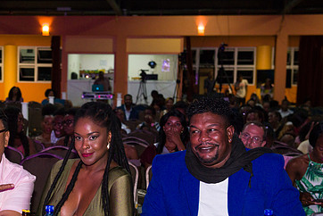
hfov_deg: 22.8
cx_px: 66
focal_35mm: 88
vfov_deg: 15.5
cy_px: 159
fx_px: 790
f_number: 5
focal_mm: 55
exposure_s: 1/160
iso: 4000
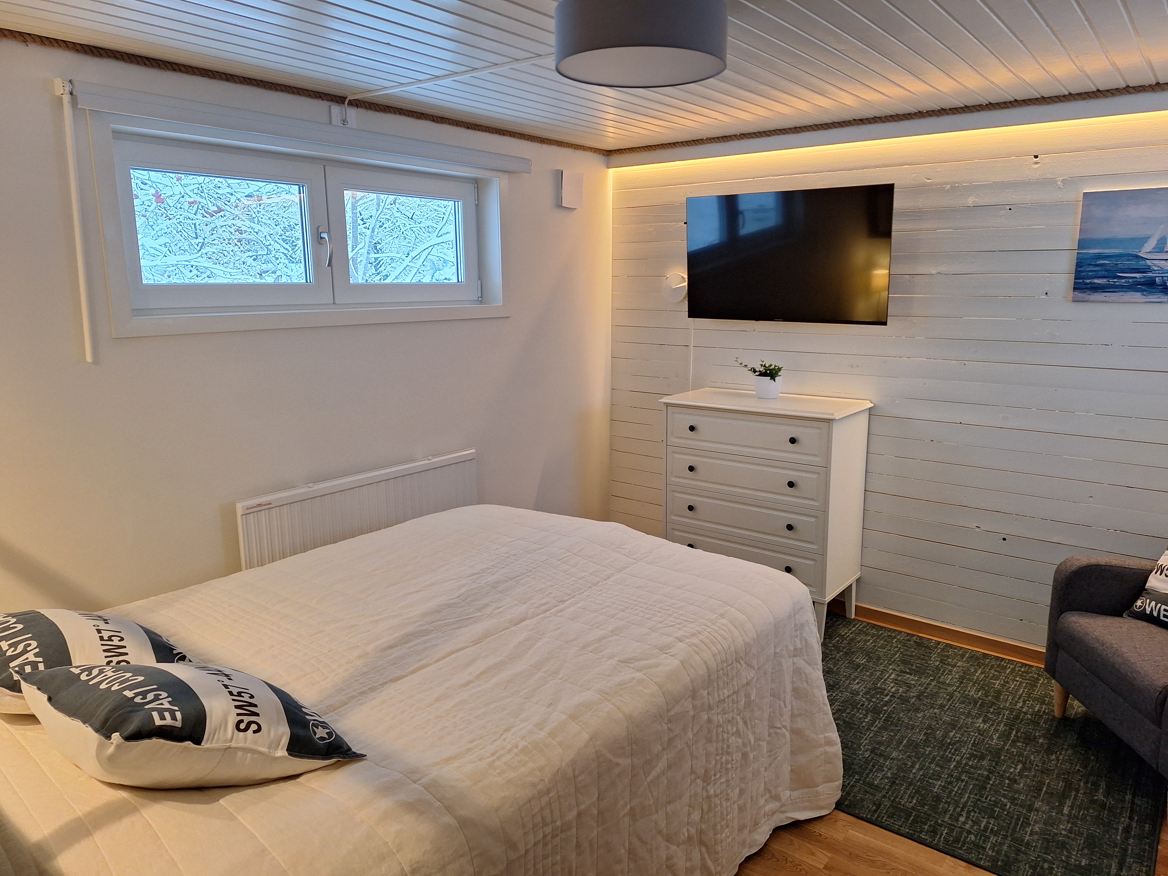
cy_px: 438
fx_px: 776
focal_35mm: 23
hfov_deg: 73.9
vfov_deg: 58.9
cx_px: 584
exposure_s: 1/50
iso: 125
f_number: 1.8
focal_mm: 5.54
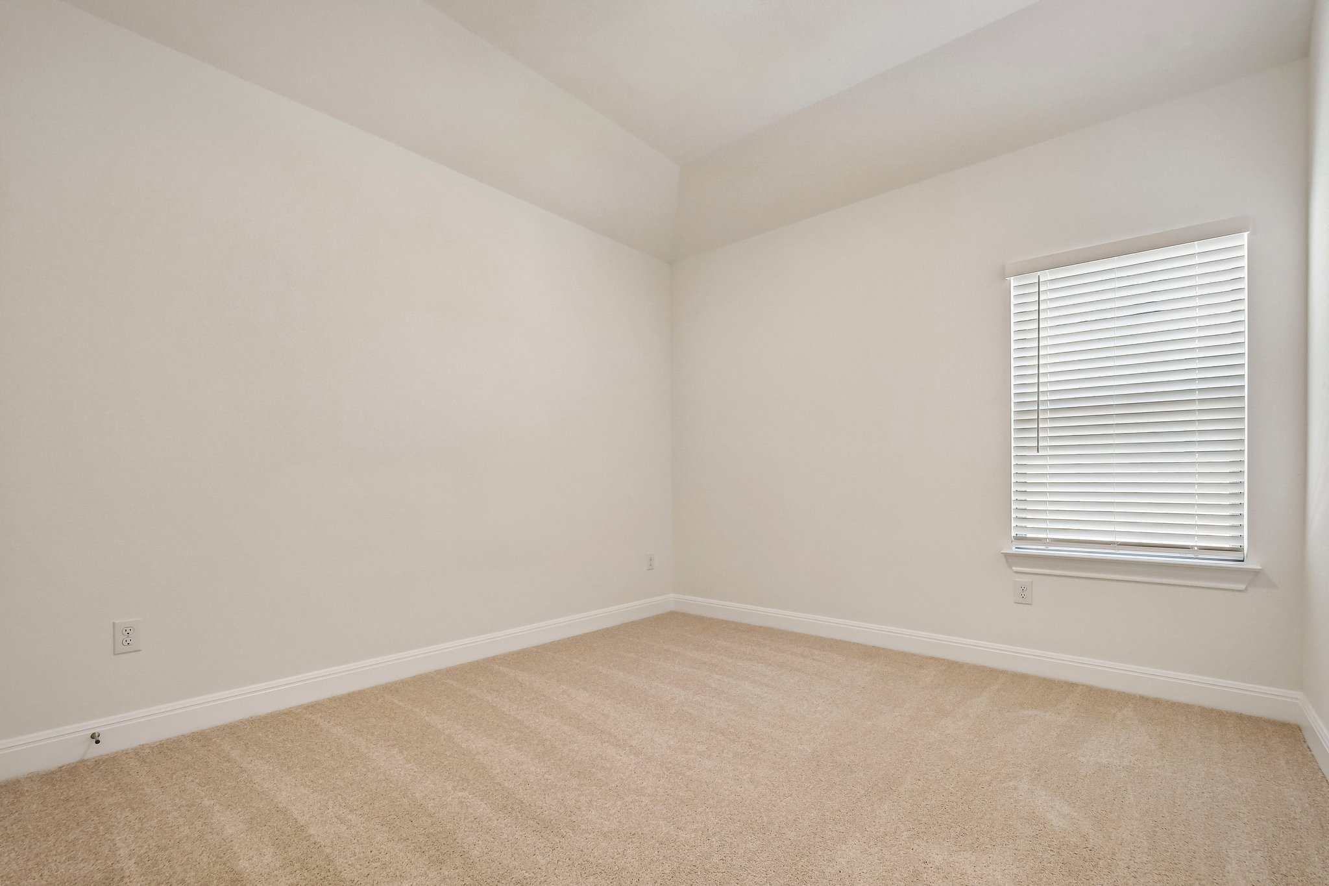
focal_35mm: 15
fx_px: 554
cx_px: 664
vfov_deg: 77.3
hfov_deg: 100.4
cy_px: 443
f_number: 8
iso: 400
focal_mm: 10
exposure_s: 1/60
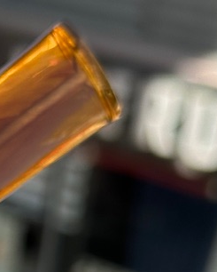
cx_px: -299
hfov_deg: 7.4
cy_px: 398
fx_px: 1573
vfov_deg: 9.6
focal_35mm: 196
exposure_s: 1/1145
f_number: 1.78
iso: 64
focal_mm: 6.86
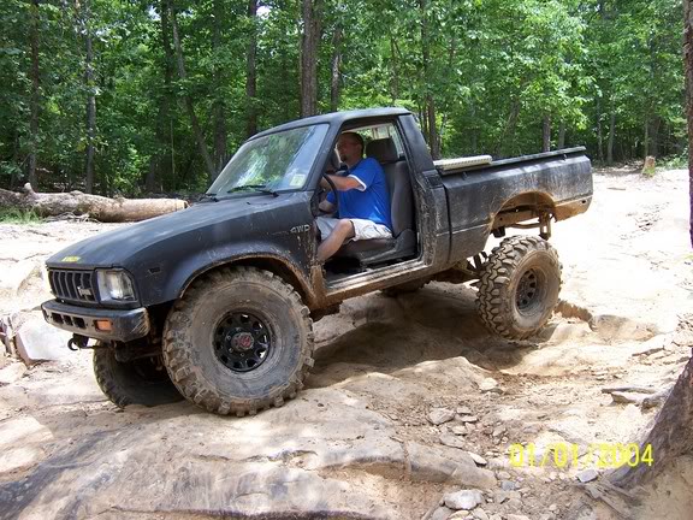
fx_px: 661
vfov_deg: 42.9
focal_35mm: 33
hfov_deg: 55.4
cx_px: 346
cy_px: 260
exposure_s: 1/250
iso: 80
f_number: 3.4
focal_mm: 5.5
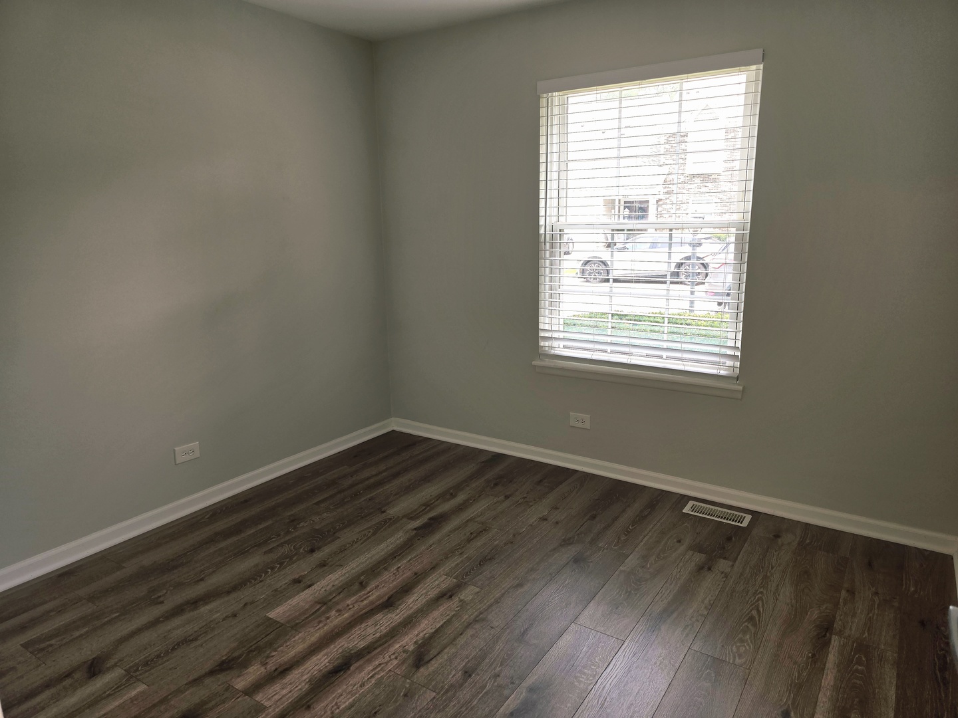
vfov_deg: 58.9
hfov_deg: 73.9
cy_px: 359
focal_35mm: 23
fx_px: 637
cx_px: 479
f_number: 1.7
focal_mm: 6.3
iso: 25
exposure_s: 1/60.2
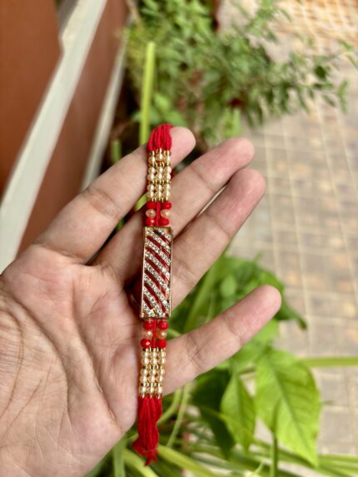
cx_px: 179
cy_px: 238
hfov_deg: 53.1
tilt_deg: -55.9
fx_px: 358
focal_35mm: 26
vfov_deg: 67.3
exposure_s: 1/189
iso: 40
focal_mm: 5.96
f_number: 1.6
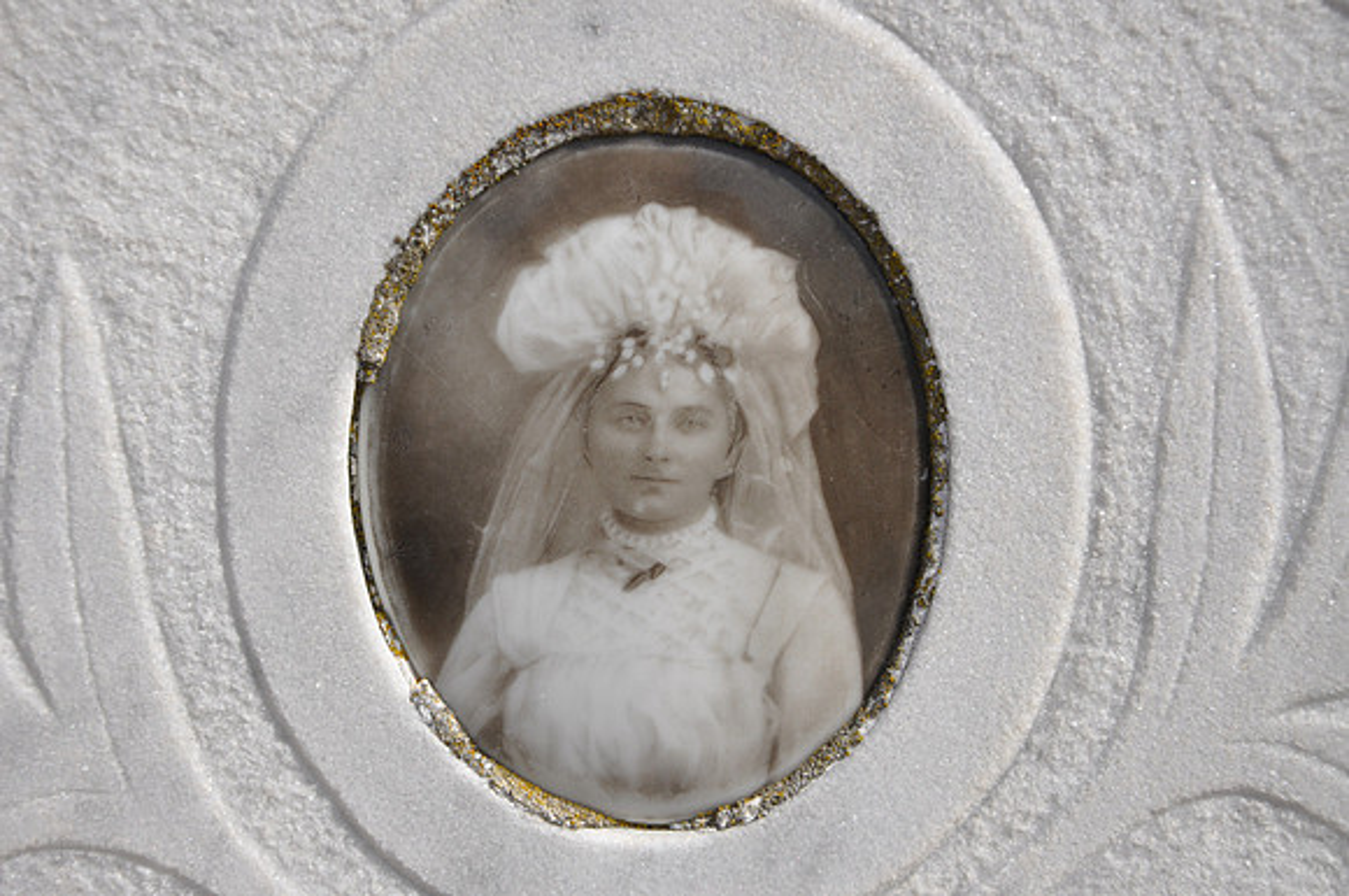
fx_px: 4210
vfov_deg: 12.1
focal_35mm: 112
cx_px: 674
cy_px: 448
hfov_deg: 18.2
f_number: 9
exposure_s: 1/400
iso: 200
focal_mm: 75
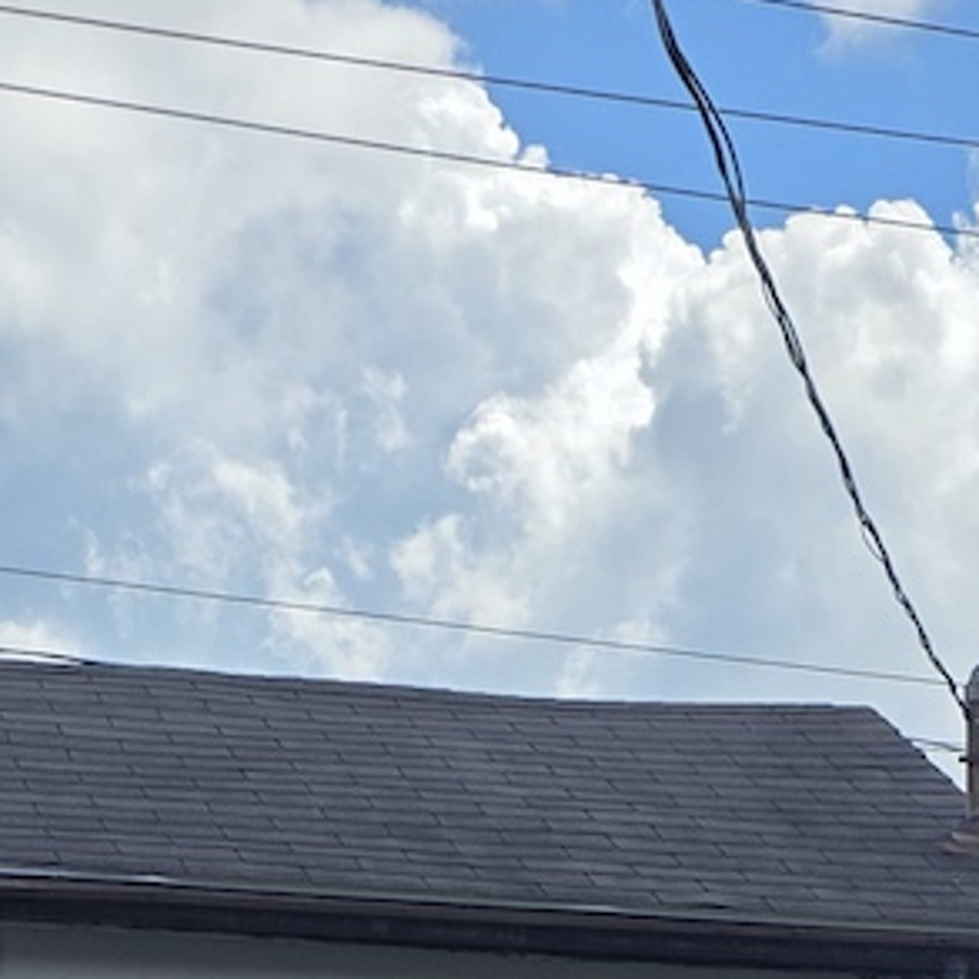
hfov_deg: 15.6
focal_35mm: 111
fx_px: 3552
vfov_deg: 13.8
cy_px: 1831
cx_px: 768
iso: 80
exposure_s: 1/7061
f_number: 1.7
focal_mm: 6.25
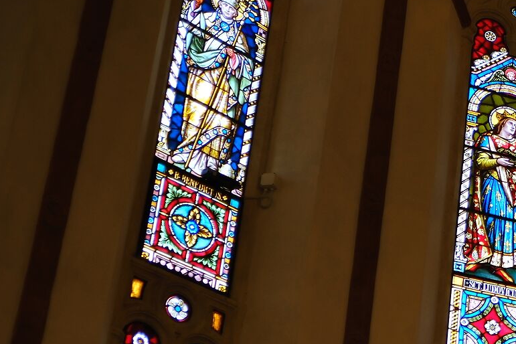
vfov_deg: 12.3
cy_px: 397
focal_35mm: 109
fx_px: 1562
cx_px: 766
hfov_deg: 17.0
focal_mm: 23
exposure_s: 1/60
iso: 125
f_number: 2
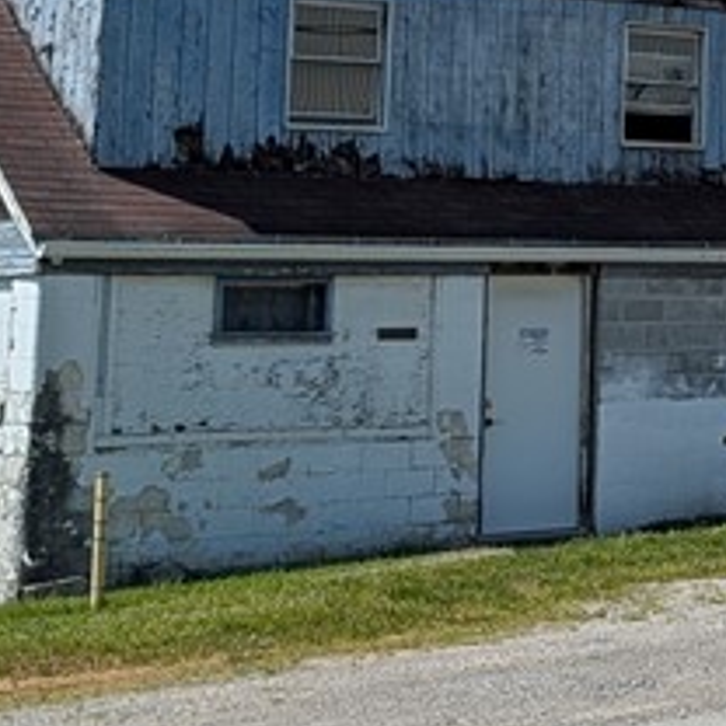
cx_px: 1049
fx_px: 2468
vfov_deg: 16.0
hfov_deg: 15.6
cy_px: -157
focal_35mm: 104
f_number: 1.68
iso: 20
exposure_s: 1/974
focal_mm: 6.9
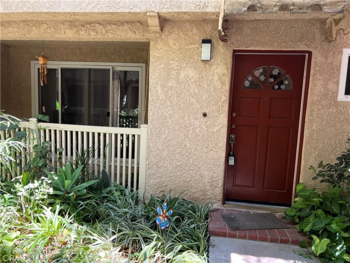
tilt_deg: -6.0
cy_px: 132
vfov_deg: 53.1
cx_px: 175
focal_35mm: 26
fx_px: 263
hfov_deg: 67.3
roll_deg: -2.4
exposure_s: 1/121
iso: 80
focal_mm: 5.7
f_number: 1.5
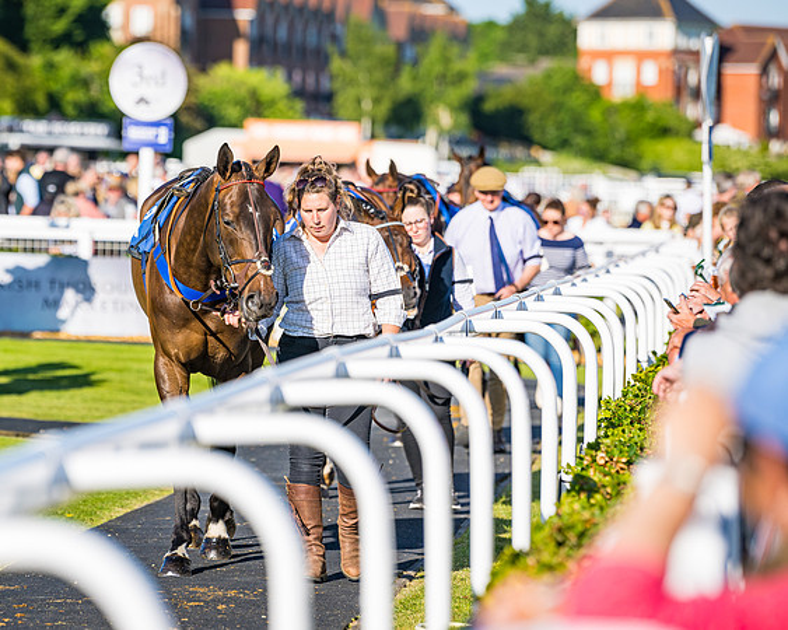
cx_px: 254
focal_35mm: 252
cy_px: 266
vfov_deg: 6.1
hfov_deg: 7.7
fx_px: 5875
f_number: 4
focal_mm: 190
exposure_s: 1/2000
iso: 200
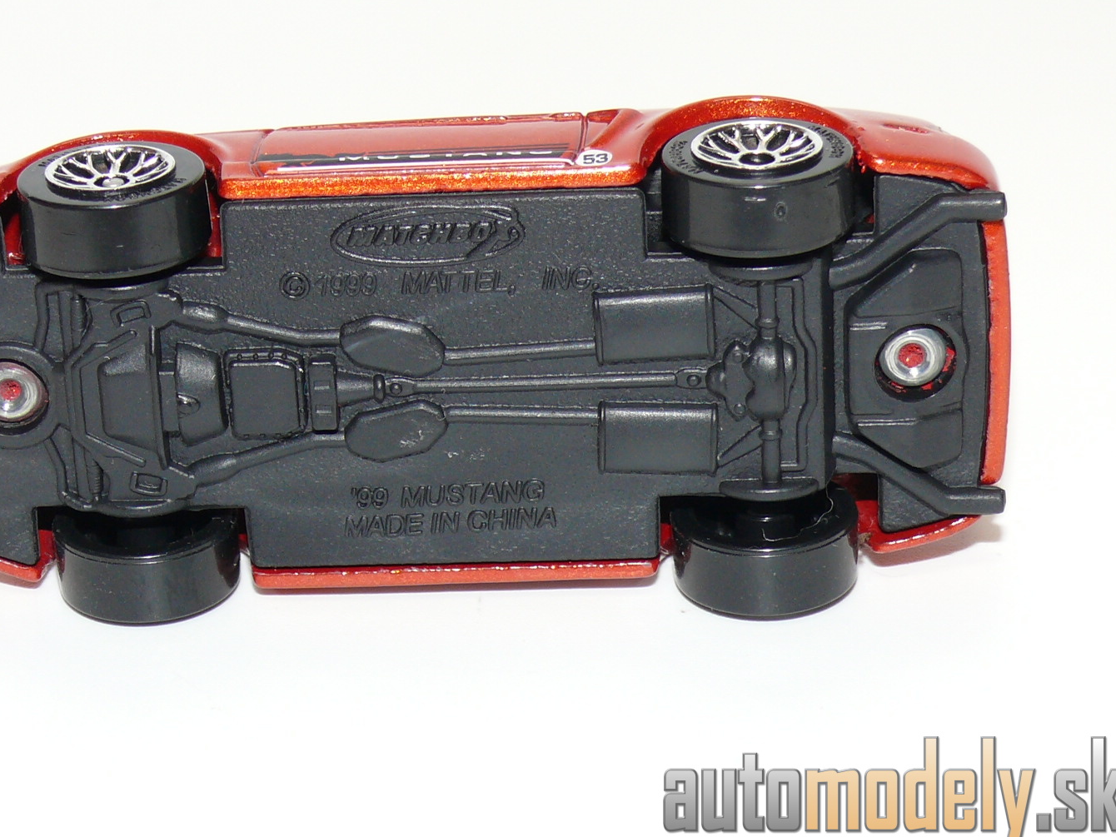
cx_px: 471
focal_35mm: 123
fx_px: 3965
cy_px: 364
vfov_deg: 12.0
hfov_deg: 16.0
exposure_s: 1/30
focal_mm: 13.6
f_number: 4
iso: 100
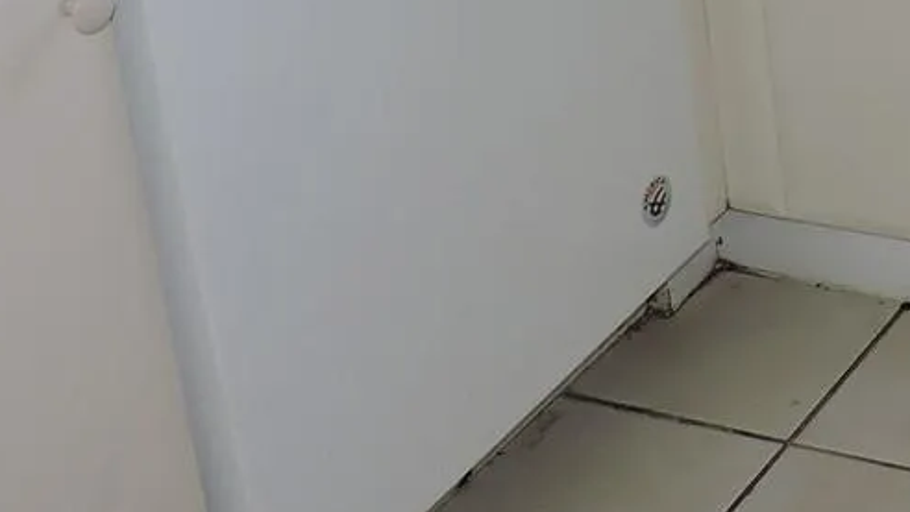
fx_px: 2051
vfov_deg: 12.8
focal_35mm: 85
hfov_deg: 22.5
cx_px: 1160
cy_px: -429
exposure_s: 1/30
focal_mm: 4.3
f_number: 3
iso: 200
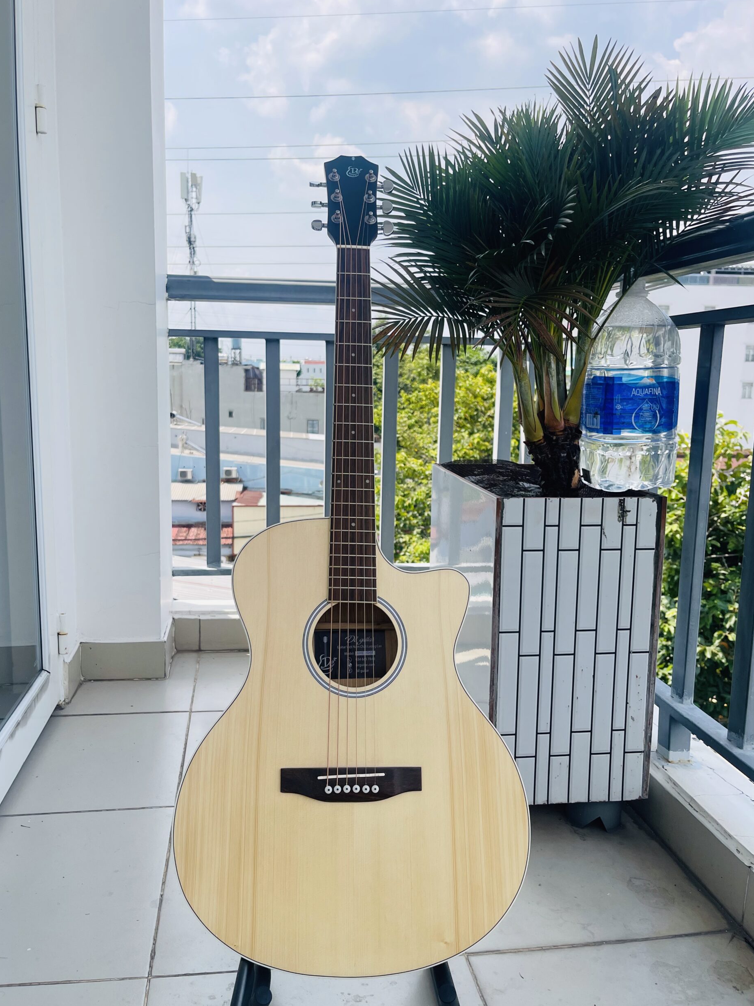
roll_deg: -0.8
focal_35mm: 26
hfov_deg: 53.0
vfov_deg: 67.3
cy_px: 491
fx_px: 755
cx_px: 364
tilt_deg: -9.7
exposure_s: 1/2924
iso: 50
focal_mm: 5.1
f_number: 1.6
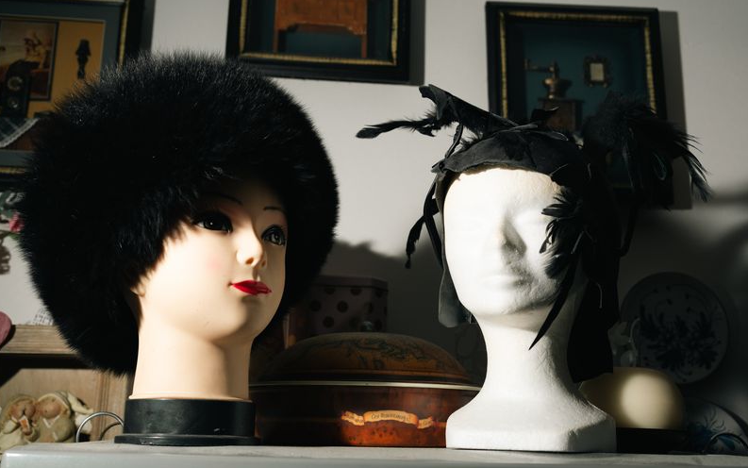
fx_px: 734
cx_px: 372
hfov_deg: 54.0
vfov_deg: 35.4
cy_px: 234
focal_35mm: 36
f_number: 5.6
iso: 320
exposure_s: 1/160
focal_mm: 35
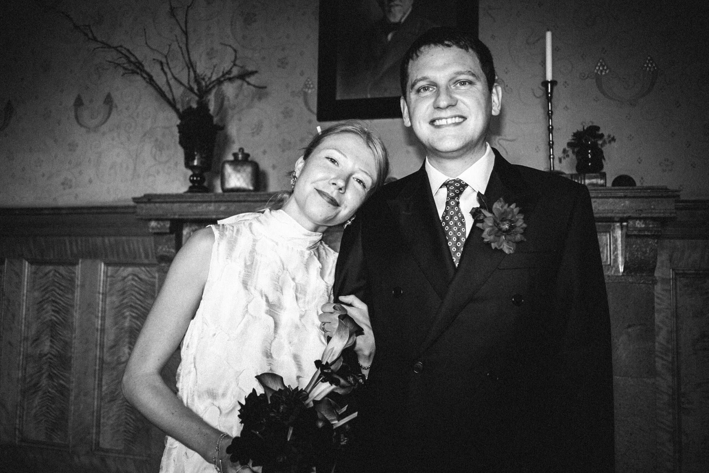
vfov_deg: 47.9
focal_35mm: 27
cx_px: 354
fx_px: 532
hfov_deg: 67.4
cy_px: 236
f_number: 2
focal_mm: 18
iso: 400
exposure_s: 1/125
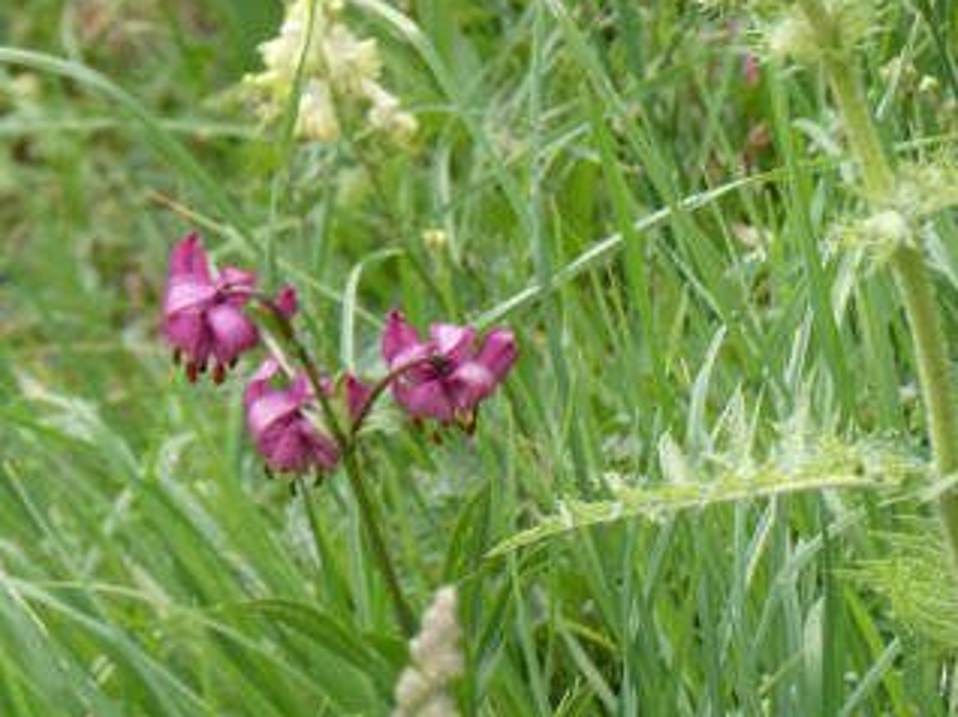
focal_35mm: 1039
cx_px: 330
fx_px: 28733
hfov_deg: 1.9
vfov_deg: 1.4
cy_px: 407
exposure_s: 1/125
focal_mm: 129
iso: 200
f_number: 6.4
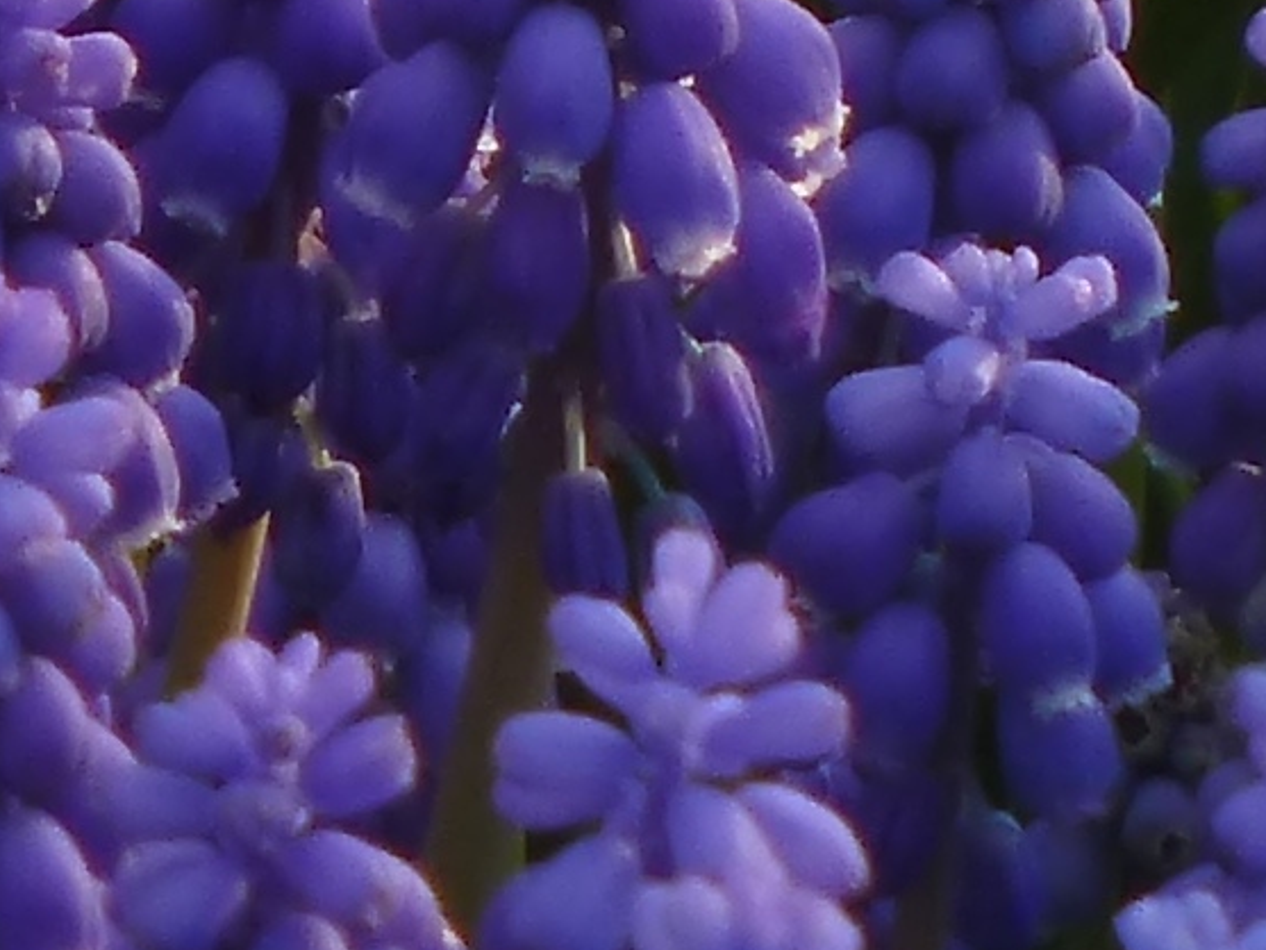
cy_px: -1407
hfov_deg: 1.7
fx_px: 43677
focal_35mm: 1194
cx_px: 1466
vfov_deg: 1.2
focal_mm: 27.6
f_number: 5.4
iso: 100
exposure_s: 1/100
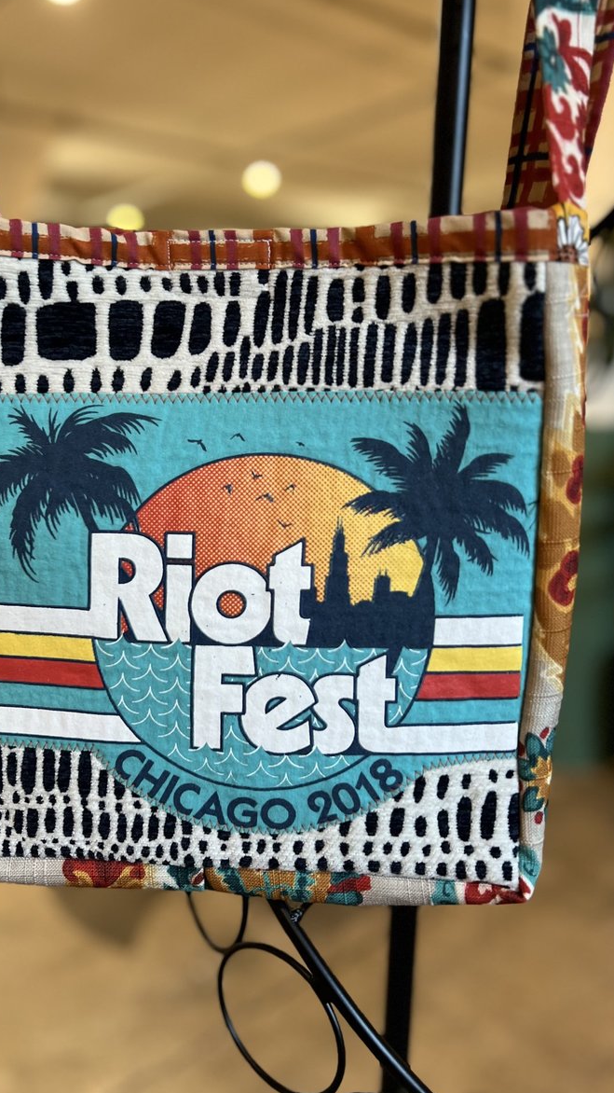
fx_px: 840
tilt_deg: -9.0
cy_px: 540
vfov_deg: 66.1
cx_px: 227
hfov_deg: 39.9
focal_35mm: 29
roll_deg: +1.9
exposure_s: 1/60
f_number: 1.5
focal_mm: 5.7
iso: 160
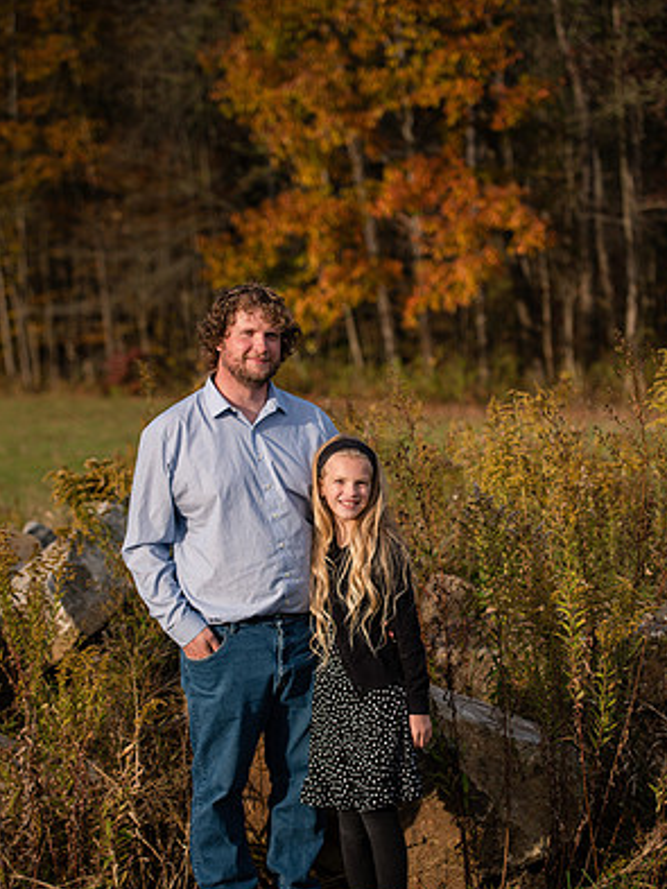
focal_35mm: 88
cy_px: 504
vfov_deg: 22.2
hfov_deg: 16.8
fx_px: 2260
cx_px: 335
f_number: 3.2
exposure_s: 1/3200
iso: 450
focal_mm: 80
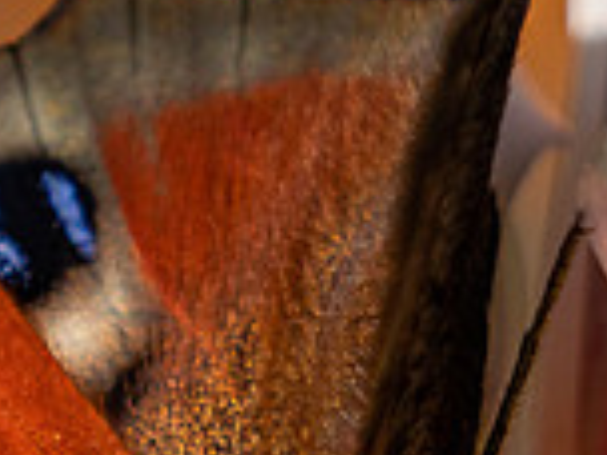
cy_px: 754
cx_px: 347
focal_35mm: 1824
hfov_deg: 1.1
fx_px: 31984
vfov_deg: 0.8
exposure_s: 1/1000
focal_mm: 194
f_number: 6.3
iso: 200
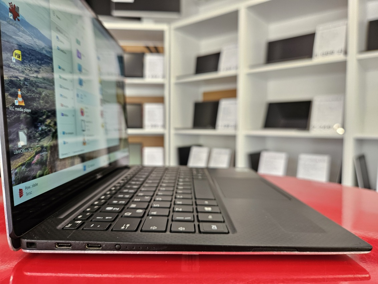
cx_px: 189
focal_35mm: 23
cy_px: 142
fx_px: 251
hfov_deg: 73.9
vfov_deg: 58.9
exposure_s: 1/100
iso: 160
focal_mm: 5.4
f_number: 1.8
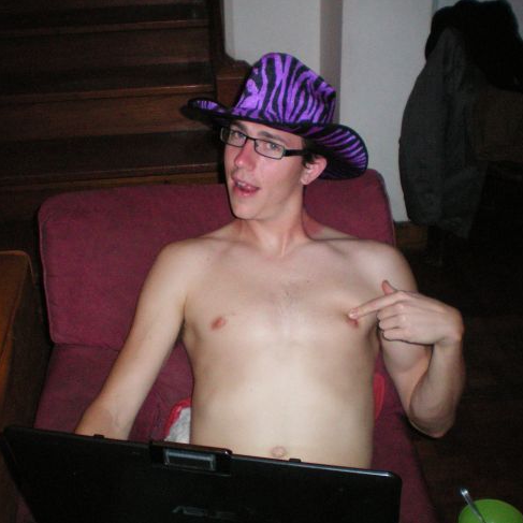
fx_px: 769
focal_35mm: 45
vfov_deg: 37.6
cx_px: 263
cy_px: 261
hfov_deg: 37.6
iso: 400
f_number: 3.1
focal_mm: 6.3
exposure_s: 1/60
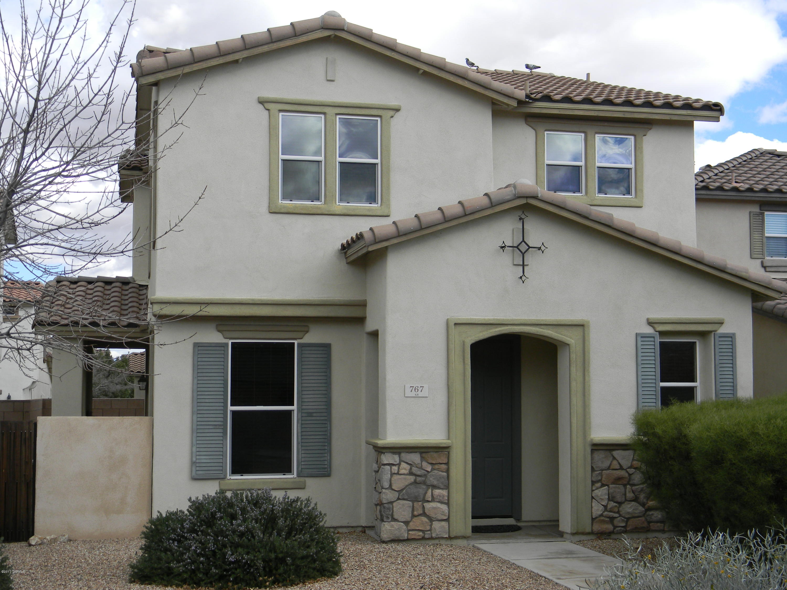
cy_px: 295
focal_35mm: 47
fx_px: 1069
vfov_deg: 30.9
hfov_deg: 40.4
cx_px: 394
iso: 80
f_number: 3.9
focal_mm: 8.6
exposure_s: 1/427
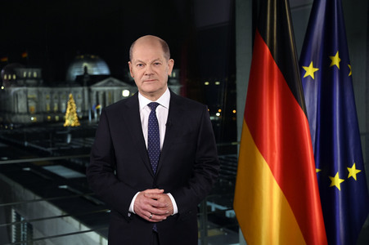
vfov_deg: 24.6
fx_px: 563
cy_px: 122
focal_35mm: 55
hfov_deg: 36.3
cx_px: 184
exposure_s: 1/250
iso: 8000
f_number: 5
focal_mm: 55
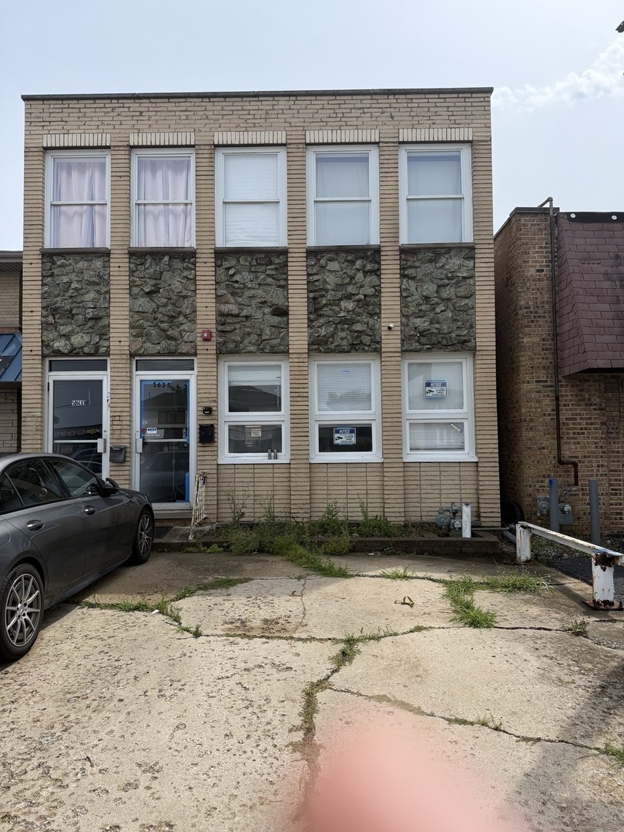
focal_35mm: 24
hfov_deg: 56.8
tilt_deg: +3.6
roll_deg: +0.4
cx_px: 312
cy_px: 416
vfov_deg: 71.6
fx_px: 577
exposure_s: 1/7353
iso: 100
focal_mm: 6.76
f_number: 1.78
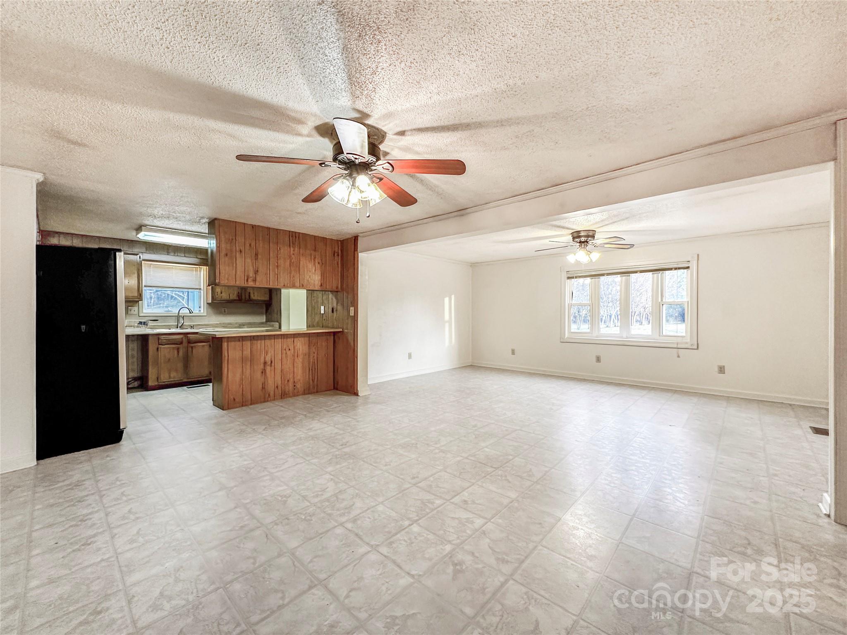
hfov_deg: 102.1
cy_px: 318
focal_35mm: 14
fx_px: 343
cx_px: 424
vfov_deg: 85.7
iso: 200
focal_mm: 2.22
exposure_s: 1/60
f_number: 2.2
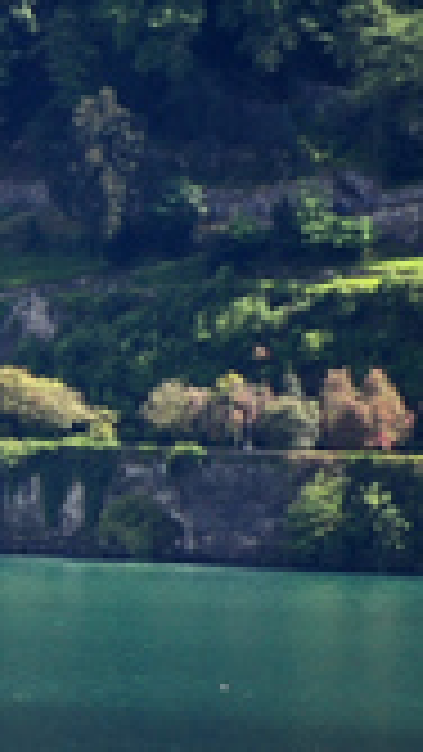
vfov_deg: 1.8
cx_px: -720
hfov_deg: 1.0
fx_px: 23976
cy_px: 376
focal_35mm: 1203
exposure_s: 1/640
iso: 200
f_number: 5.6
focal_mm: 200
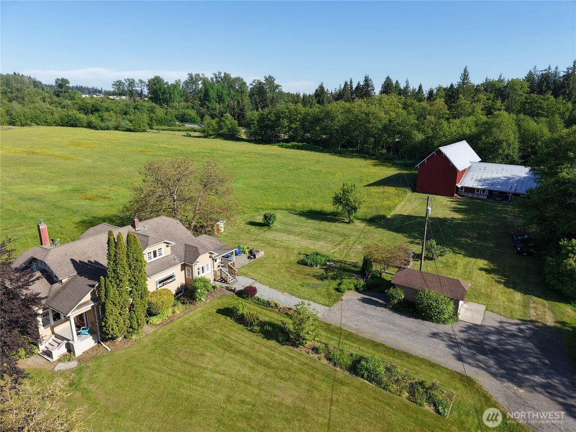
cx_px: 288
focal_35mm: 24
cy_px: 216
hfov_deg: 71.6
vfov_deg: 56.8
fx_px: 399
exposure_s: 1/3000
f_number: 1.8
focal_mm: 8.67
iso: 160
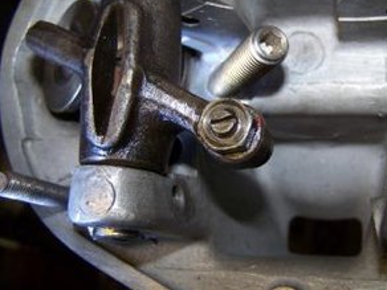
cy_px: 139
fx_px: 581
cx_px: 254
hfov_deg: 36.5
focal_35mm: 52
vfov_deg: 28.0
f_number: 2.8
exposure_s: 1/30
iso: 80
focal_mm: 6.3
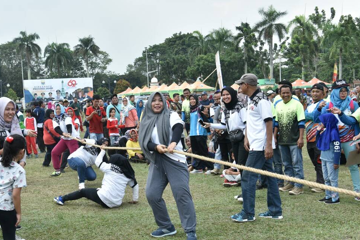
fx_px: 500
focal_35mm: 50
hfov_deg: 39.4
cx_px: 145
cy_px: 143
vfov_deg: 27.0
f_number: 10
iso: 320
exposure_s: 1/250
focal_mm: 40
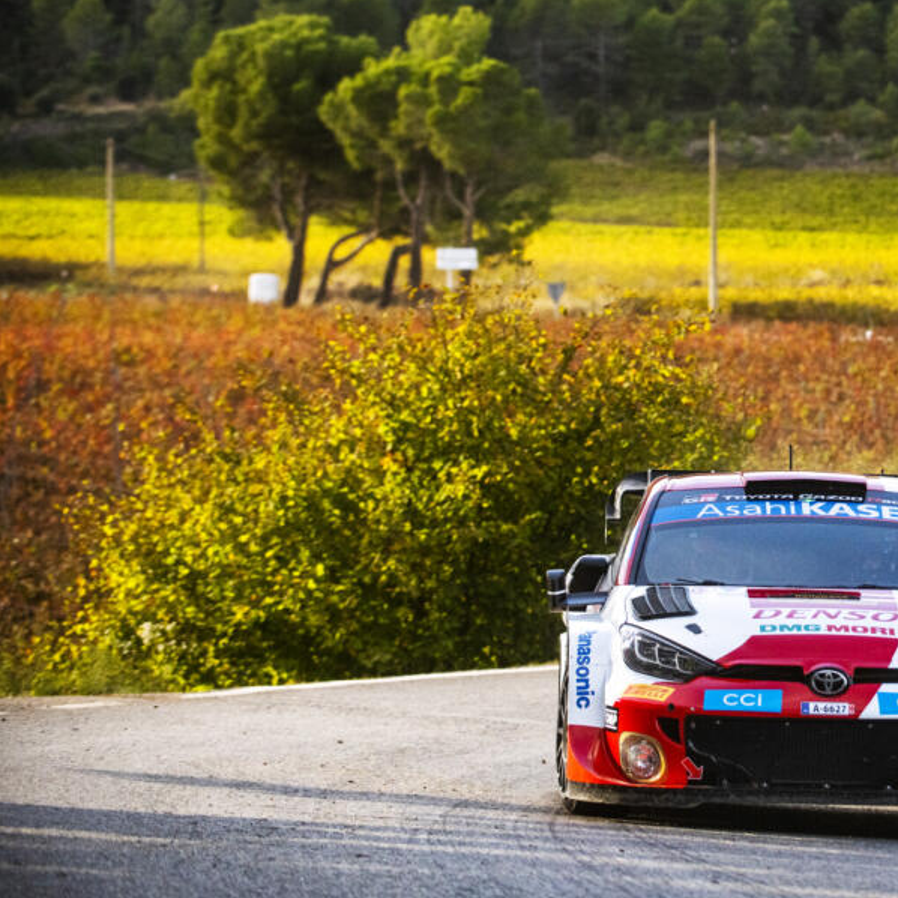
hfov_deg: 10.4
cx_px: 887
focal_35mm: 167
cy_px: 345
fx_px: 4901
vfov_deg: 10.5
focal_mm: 98
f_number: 4.5
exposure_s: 1/4000
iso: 1000
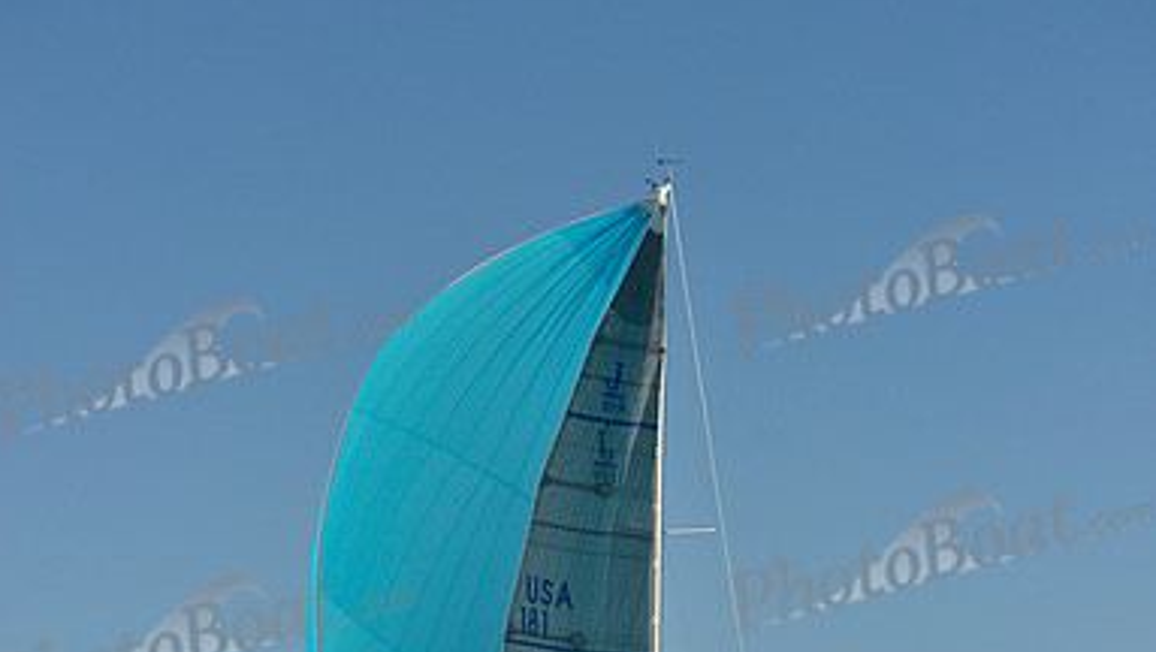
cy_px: 755
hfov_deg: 19.3
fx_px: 3405
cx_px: 575
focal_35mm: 111
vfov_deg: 10.8
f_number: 6.3
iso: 400
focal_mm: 70
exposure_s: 1/1250
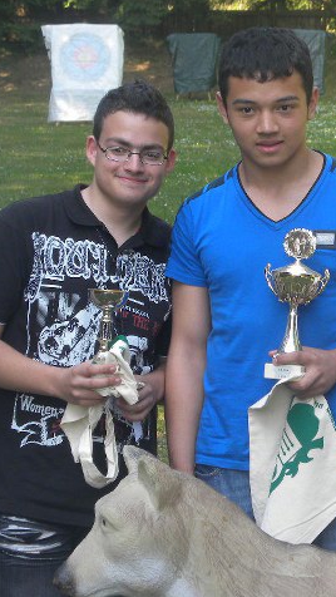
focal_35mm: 189
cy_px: 297
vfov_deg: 11.4
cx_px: 315
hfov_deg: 6.4
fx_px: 2991
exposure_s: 1/68.5
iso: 96
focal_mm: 23
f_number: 4.5
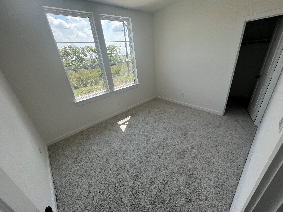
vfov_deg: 89.9
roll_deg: +6.2
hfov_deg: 106.2
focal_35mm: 13
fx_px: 106
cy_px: 106
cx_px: 142
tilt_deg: -23.5
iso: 32
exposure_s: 1/222
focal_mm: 1.57
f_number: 1.8
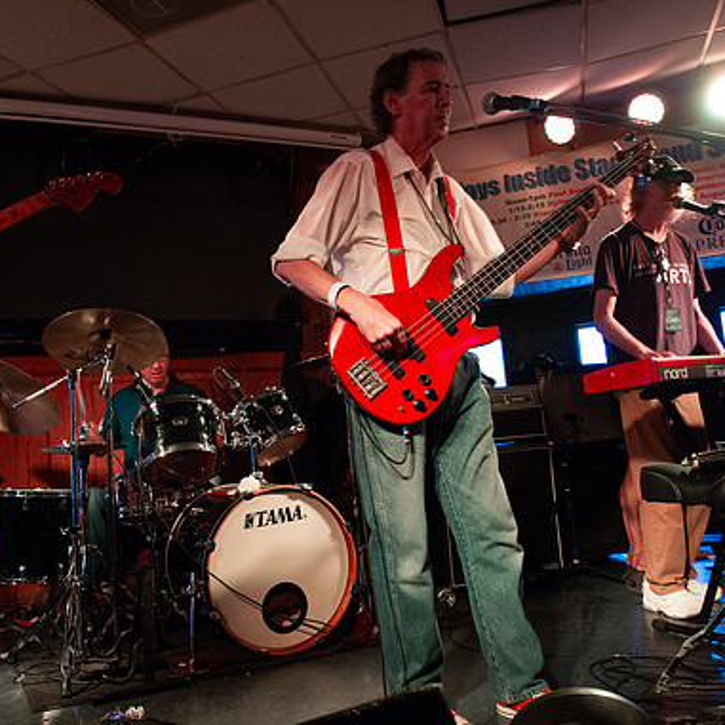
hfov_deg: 52.2
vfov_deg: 52.5
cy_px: 362
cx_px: 289
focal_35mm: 31
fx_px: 735
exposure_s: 1/60
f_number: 6.3
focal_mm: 24
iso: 6400
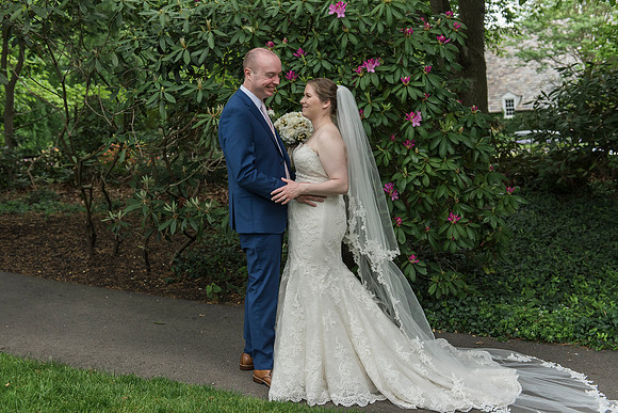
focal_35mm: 44
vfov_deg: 30.5
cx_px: 309
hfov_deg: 44.5
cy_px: 206
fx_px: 755
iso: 800
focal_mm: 44
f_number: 3.5
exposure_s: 1/800
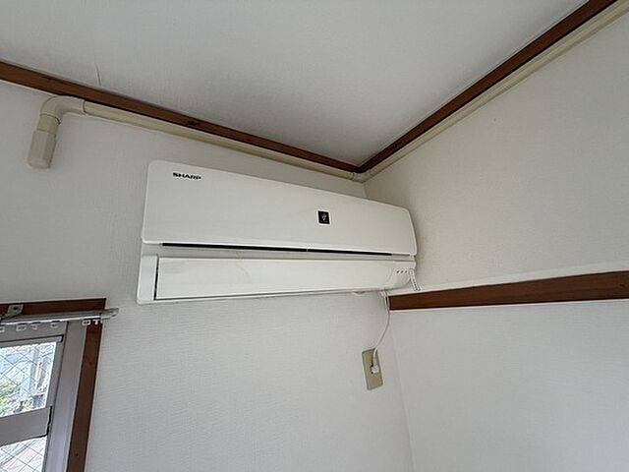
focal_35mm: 14
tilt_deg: +15.5
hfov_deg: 102.1
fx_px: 254
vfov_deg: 85.7
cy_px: 236
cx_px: 314
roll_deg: +6.3
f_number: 2.2
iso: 200
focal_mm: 2.22
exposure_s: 1/121
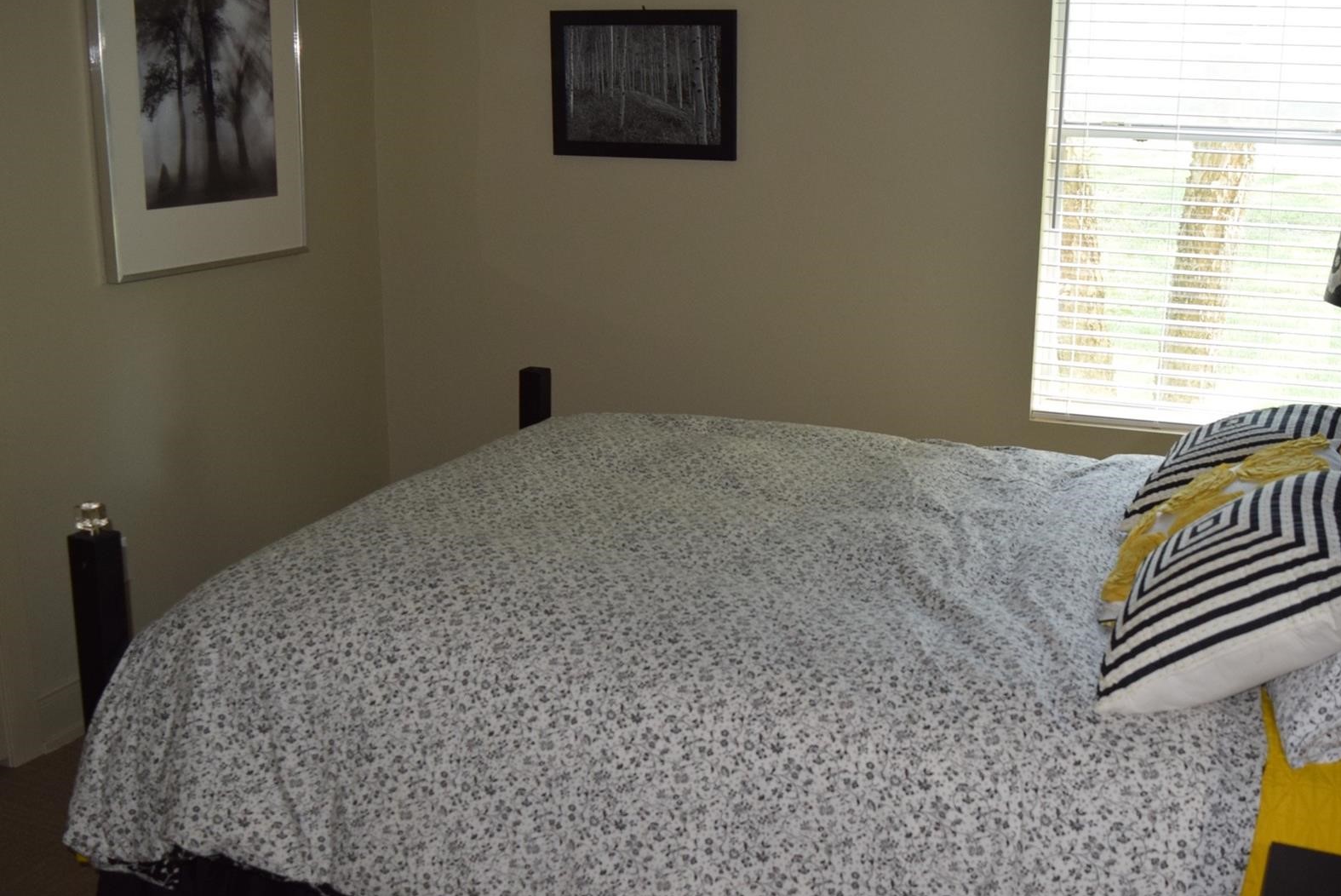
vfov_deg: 34.3
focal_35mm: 39
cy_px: 451
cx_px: 763
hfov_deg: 49.4
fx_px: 1453
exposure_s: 1/80
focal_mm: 20
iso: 800
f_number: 4.5
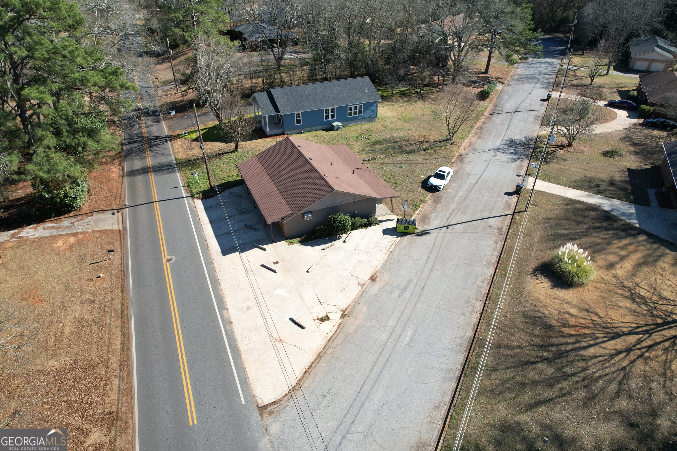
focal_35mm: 22
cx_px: 338
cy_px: 226
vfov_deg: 57.2
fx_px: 414
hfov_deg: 78.6
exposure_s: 1/800
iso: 100
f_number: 2.8
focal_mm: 8.38
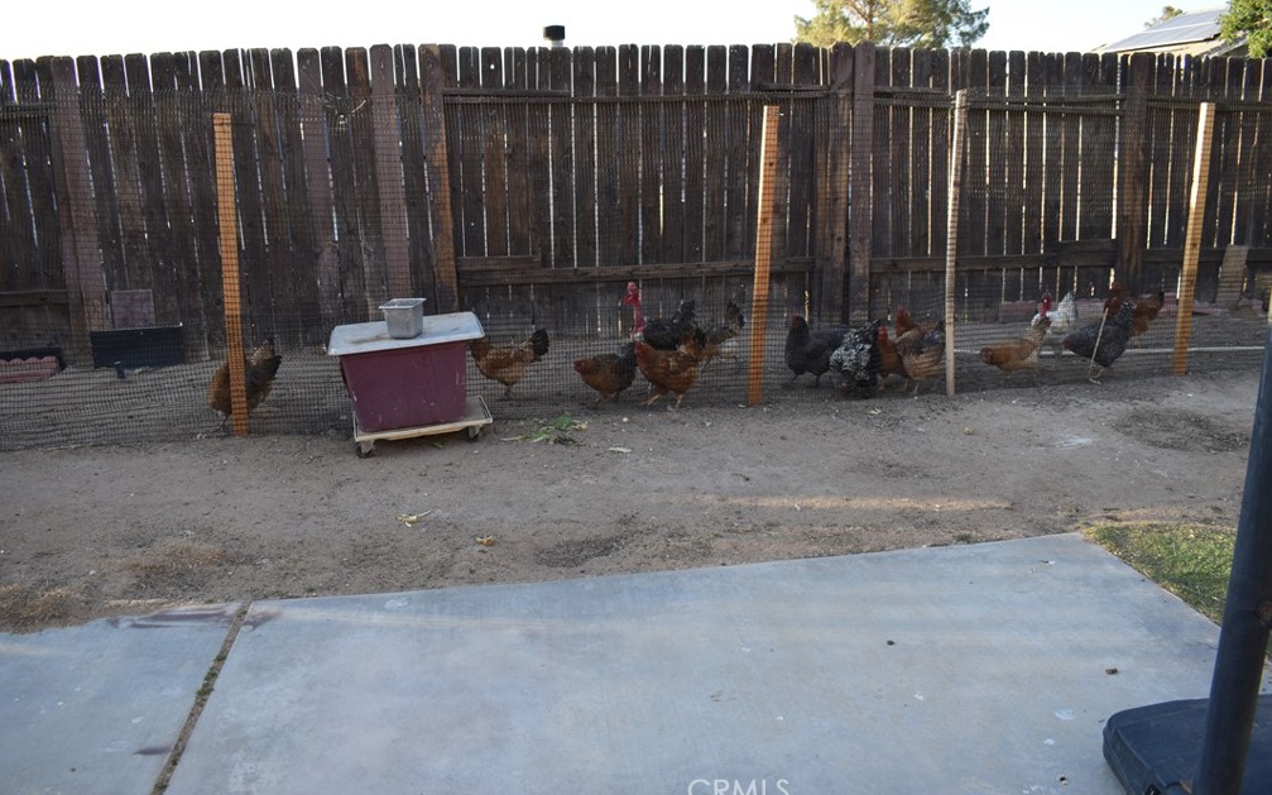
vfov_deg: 44.5
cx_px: 630
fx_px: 970
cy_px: 377
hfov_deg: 66.5
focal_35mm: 28
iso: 320
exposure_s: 1/250
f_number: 5.6
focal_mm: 18
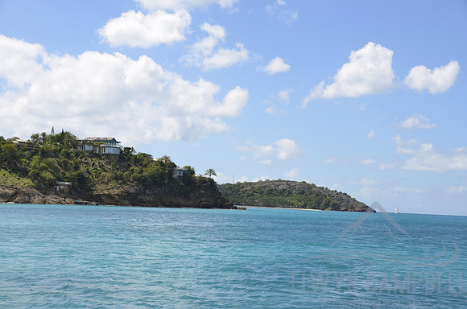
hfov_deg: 37.9
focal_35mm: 52
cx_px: 234
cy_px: 154
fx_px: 680
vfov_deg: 25.6
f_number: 8
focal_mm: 35
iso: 100
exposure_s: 1/250
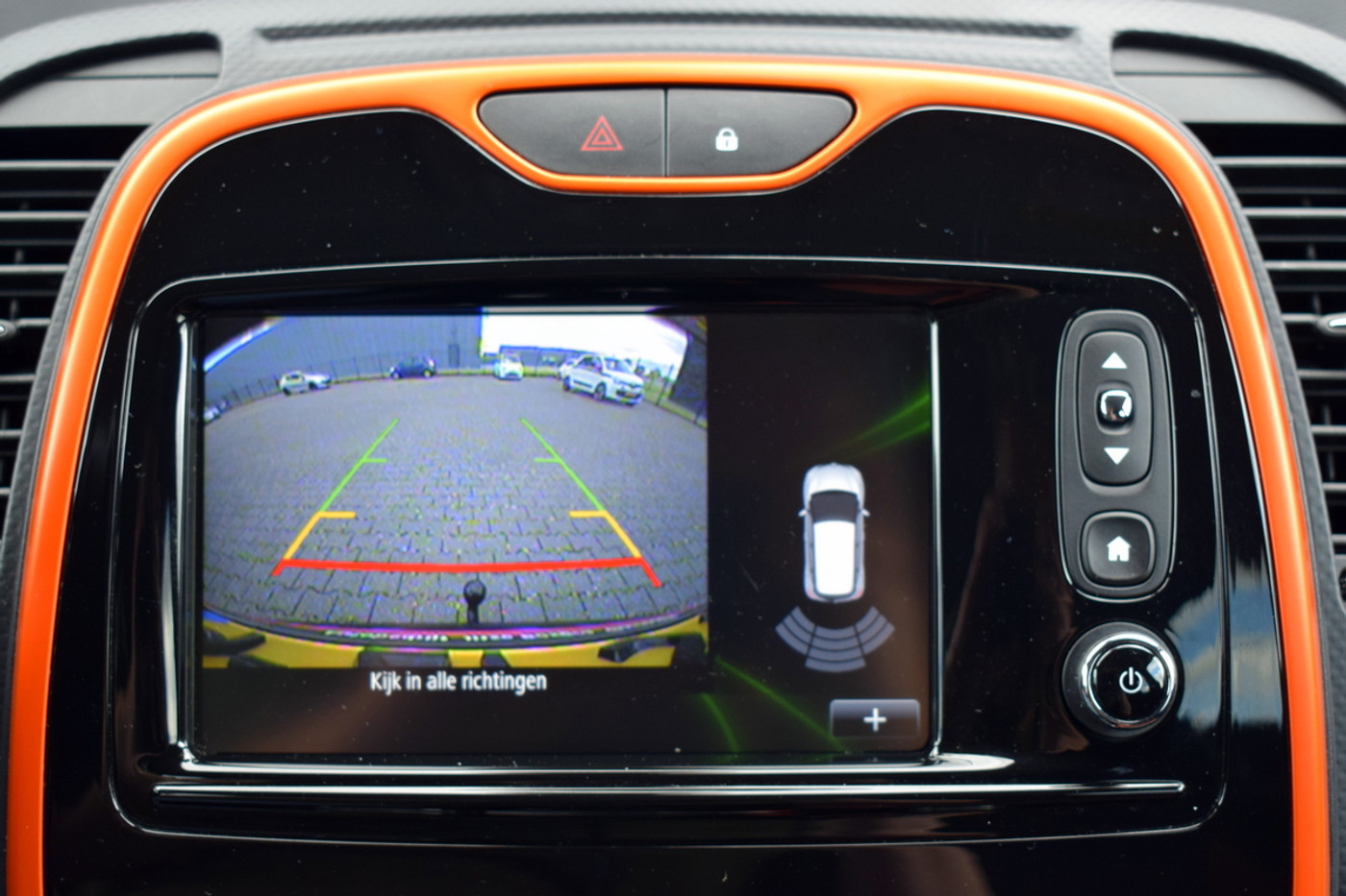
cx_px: 673
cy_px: 448
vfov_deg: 23.8
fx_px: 2131
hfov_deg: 35.1
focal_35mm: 57
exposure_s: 1/60
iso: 640
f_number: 4.8
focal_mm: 38
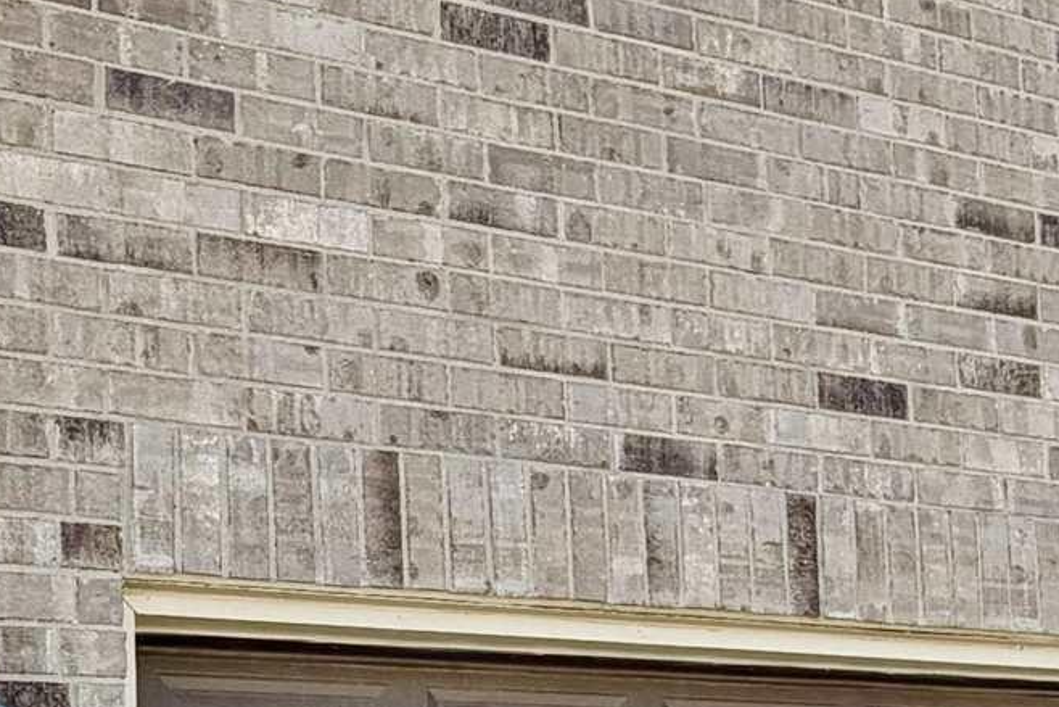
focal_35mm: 68
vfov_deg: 19.4
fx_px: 2001
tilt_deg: +7.0
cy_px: 731
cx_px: 290
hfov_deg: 29.3
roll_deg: +2.0
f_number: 2.2
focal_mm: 2.22
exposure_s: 1/506
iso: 40
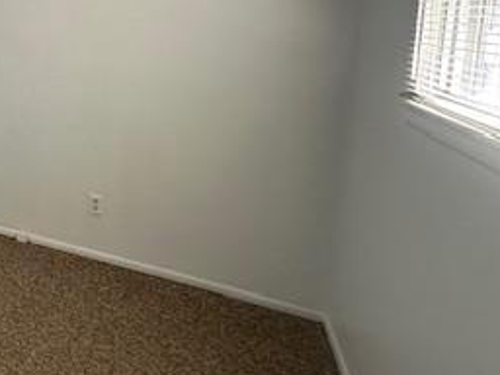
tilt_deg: -3.3
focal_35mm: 35
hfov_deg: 38.4
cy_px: 57
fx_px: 506
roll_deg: -0.8
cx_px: -105
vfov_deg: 38.6
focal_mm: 2.22
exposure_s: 1/99
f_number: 2.2
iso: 100
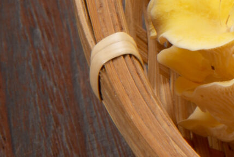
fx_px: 2926
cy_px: -25
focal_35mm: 450
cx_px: 574
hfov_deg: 4.5
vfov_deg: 3.1
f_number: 22
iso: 100
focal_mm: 75
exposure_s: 1/80
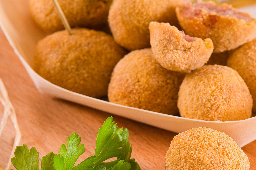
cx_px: 229
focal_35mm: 312
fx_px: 2218
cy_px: 136
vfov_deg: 4.4
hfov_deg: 6.6
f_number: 6.3
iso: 100
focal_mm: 110
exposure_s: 1/125
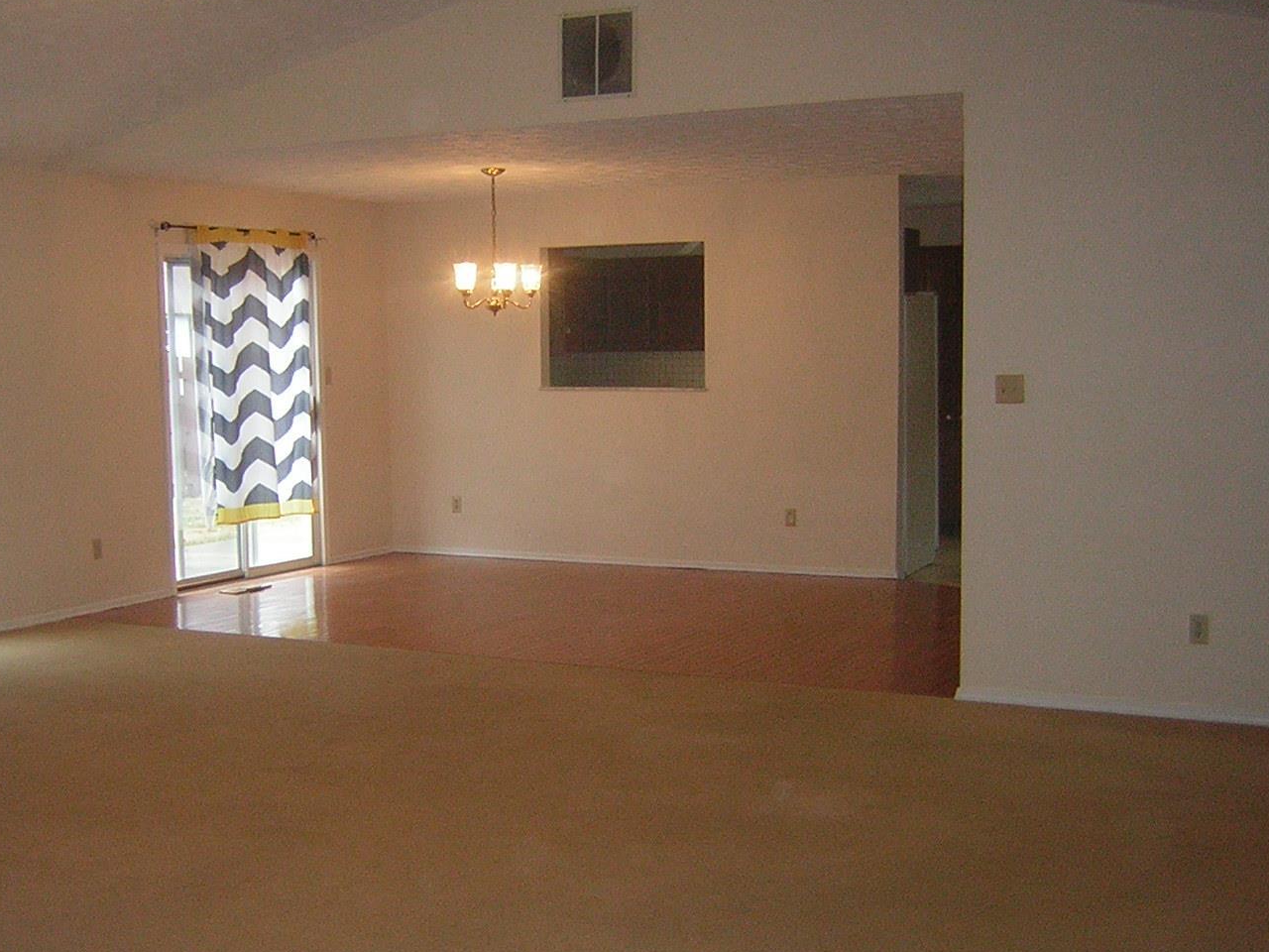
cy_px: 583
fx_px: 1650
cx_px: 546
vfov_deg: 32.1
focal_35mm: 45
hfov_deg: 42.0
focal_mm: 4.7
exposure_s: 1/60.1
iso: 123
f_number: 2.6
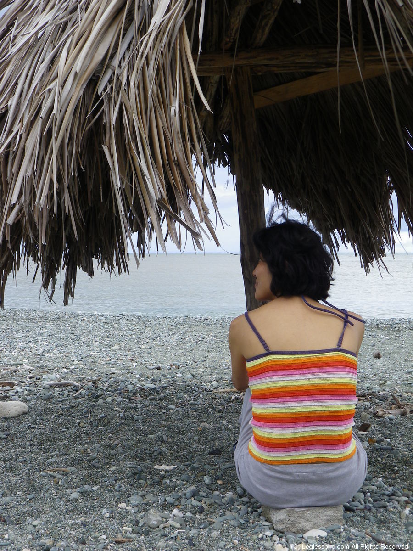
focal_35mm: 49
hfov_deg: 29.7
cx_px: 206
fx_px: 779
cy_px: 276
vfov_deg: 38.9
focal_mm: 8.7
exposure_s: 1/60
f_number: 10.9
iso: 80
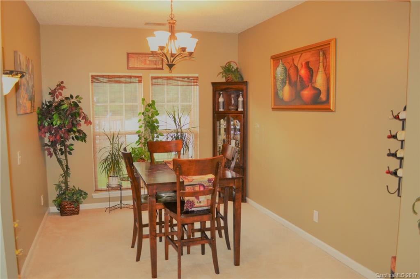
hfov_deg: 61.9
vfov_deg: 43.6
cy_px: 140
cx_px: 210
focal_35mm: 30
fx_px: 350
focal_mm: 20
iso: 900
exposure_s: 1/60
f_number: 3.8
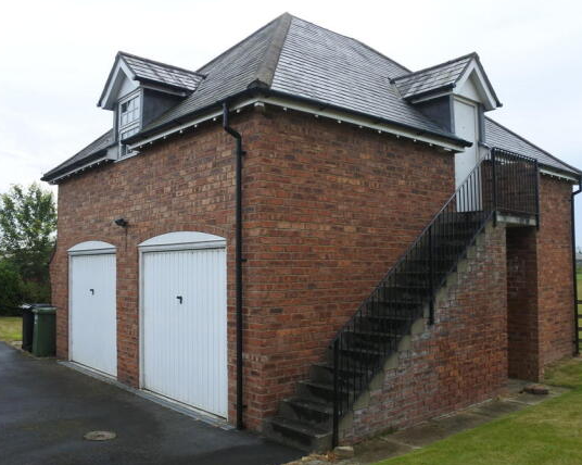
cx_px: 274
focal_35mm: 31
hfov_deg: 57.2
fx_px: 534
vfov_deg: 47.1
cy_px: 231
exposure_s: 1/800
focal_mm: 10
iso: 160
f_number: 3.5
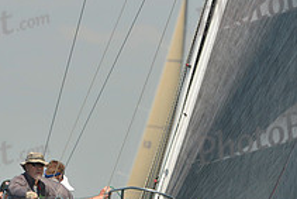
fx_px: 8173
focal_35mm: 990
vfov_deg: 1.4
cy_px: 222
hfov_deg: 2.1
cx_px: 124
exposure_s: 1/1250
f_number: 7.1
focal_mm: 360
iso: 280
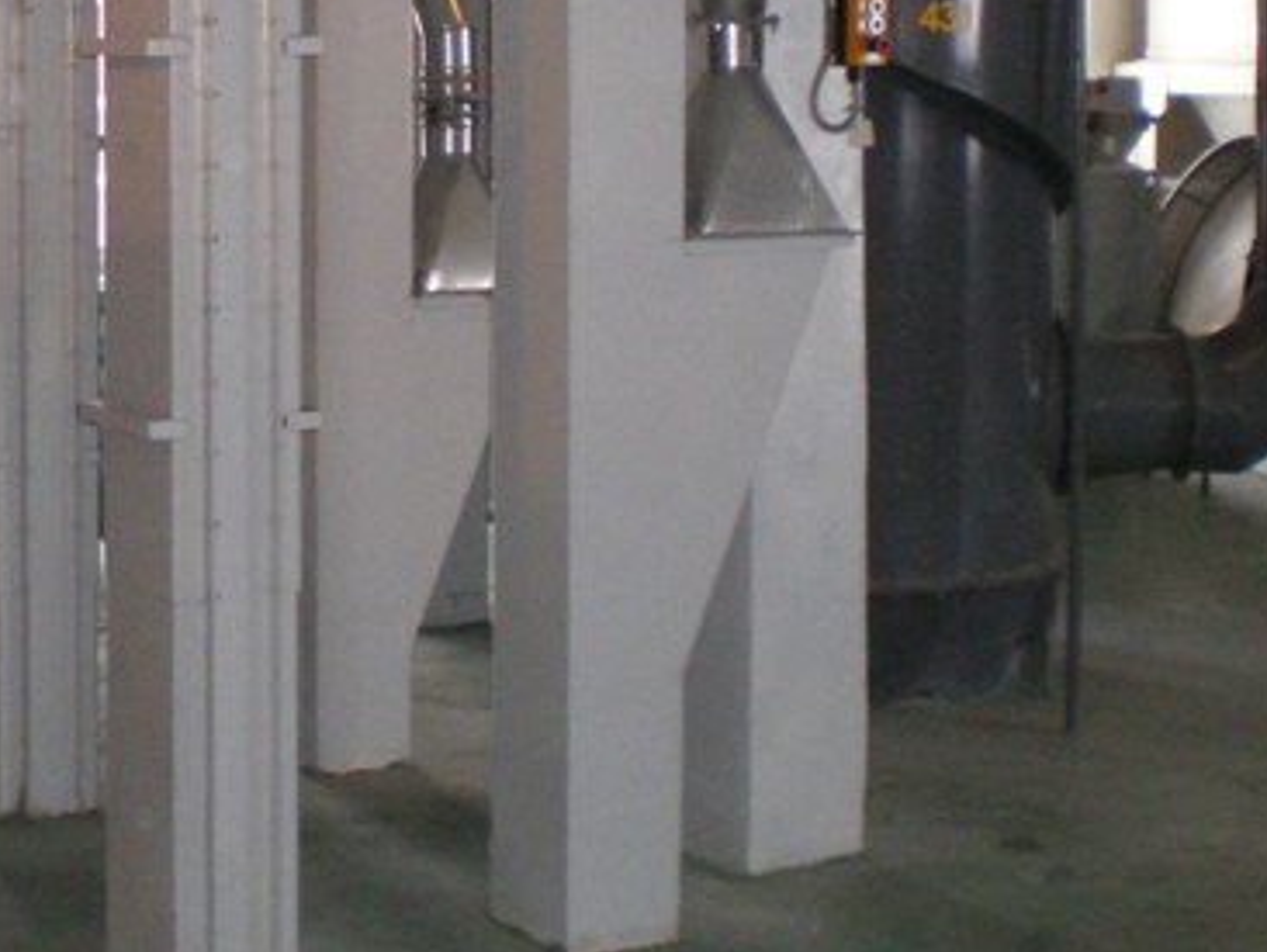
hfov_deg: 23.1
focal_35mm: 83
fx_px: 3040
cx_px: 180
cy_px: 142
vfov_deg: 17.6
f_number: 3.1
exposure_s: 1/50
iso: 400
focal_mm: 6.3
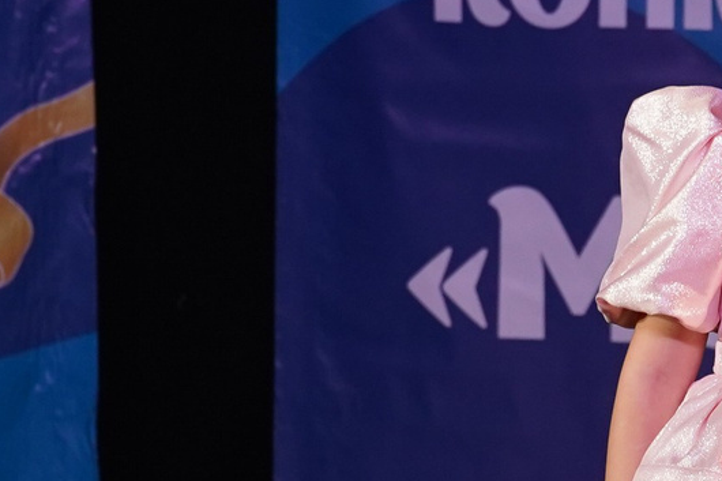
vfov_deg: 1.9
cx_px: 823
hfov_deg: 2.8
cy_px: 424
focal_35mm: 725
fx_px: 14535
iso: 1600
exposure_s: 1/400
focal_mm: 150
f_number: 4
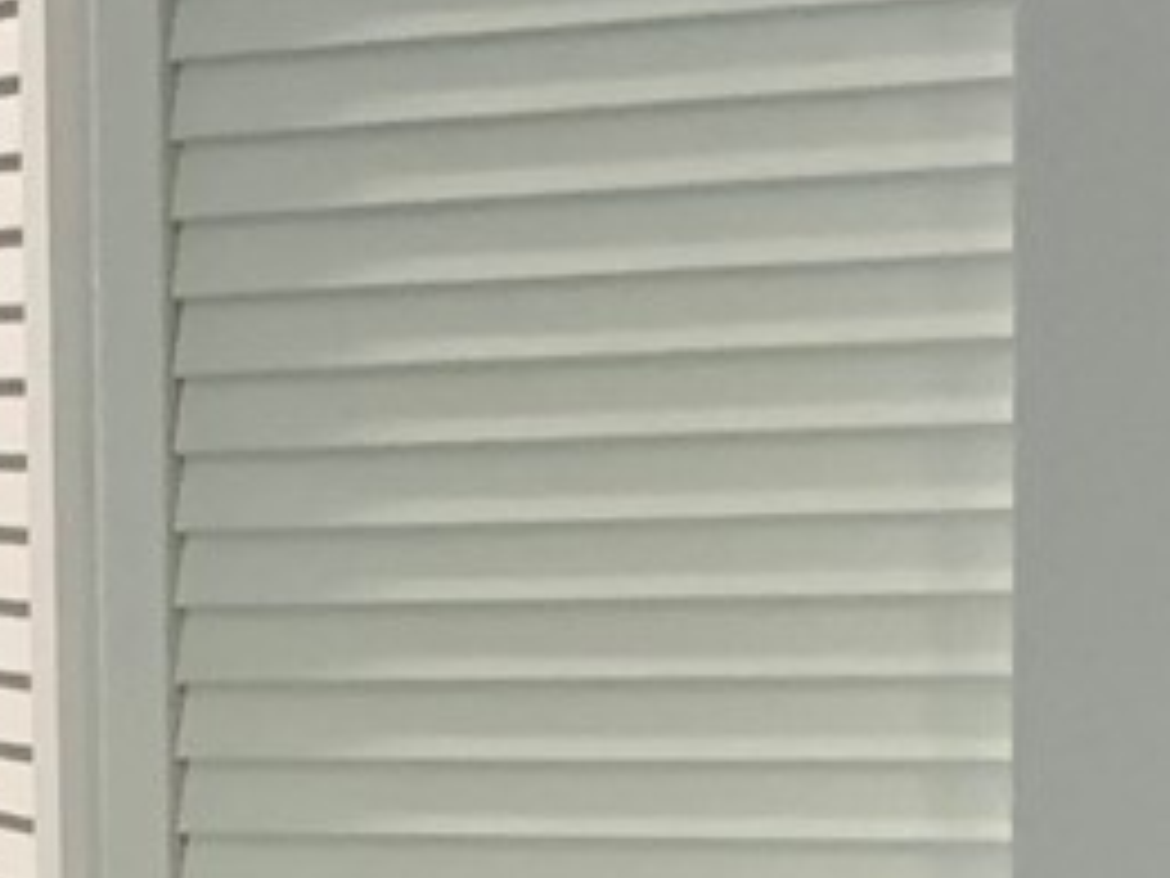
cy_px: 1423
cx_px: -644
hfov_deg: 11.8
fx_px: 5408
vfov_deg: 9.0
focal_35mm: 160
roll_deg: +3.7
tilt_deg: -11.4
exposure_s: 1/30
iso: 400
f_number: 1.8
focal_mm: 4.25
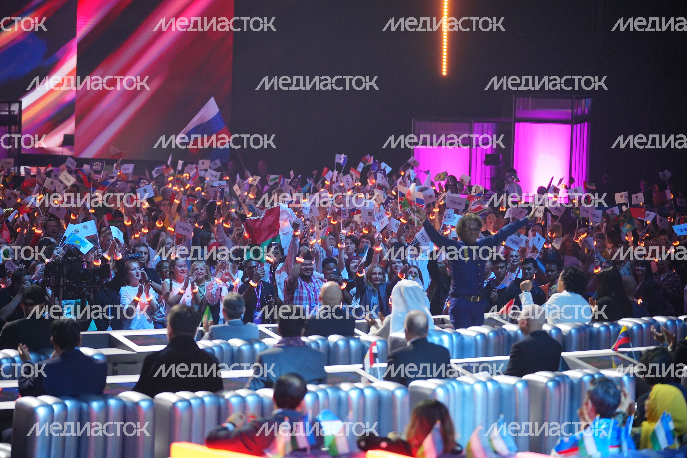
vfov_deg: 10.0
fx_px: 2614
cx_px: 344
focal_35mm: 137
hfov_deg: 15.0
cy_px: 229
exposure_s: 1/160
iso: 3200
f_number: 2.8
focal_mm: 137
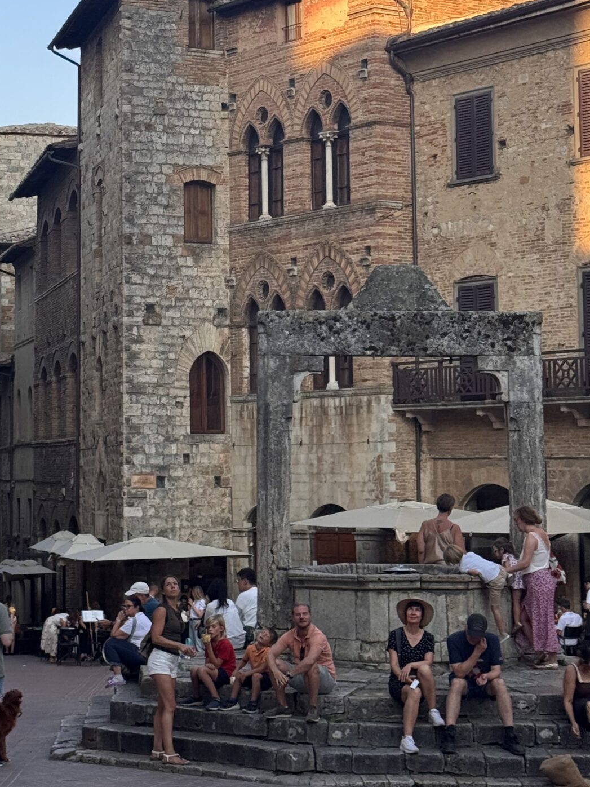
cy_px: 255
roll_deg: -0.4
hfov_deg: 16.7
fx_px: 2000
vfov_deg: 22.2
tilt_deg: +6.8
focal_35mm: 88
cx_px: 127
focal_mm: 6.76
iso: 64
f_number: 1.78
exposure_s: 1/1524
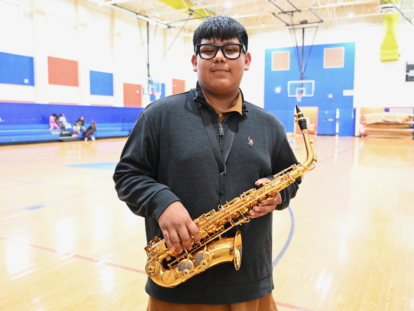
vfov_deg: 44.7
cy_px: 154
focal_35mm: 32
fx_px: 377
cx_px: 231
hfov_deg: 57.3
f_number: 4
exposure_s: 1/60
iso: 4000
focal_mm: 28.5
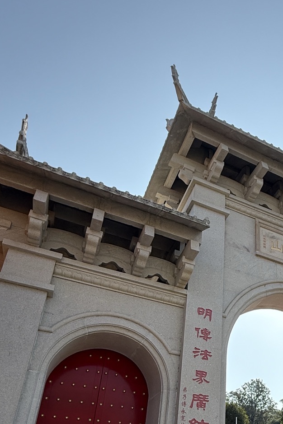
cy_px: 340
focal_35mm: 31
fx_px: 366
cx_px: 234
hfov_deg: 40.3
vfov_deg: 55.9
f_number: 2.2
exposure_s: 1/1572
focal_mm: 2.22
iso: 64
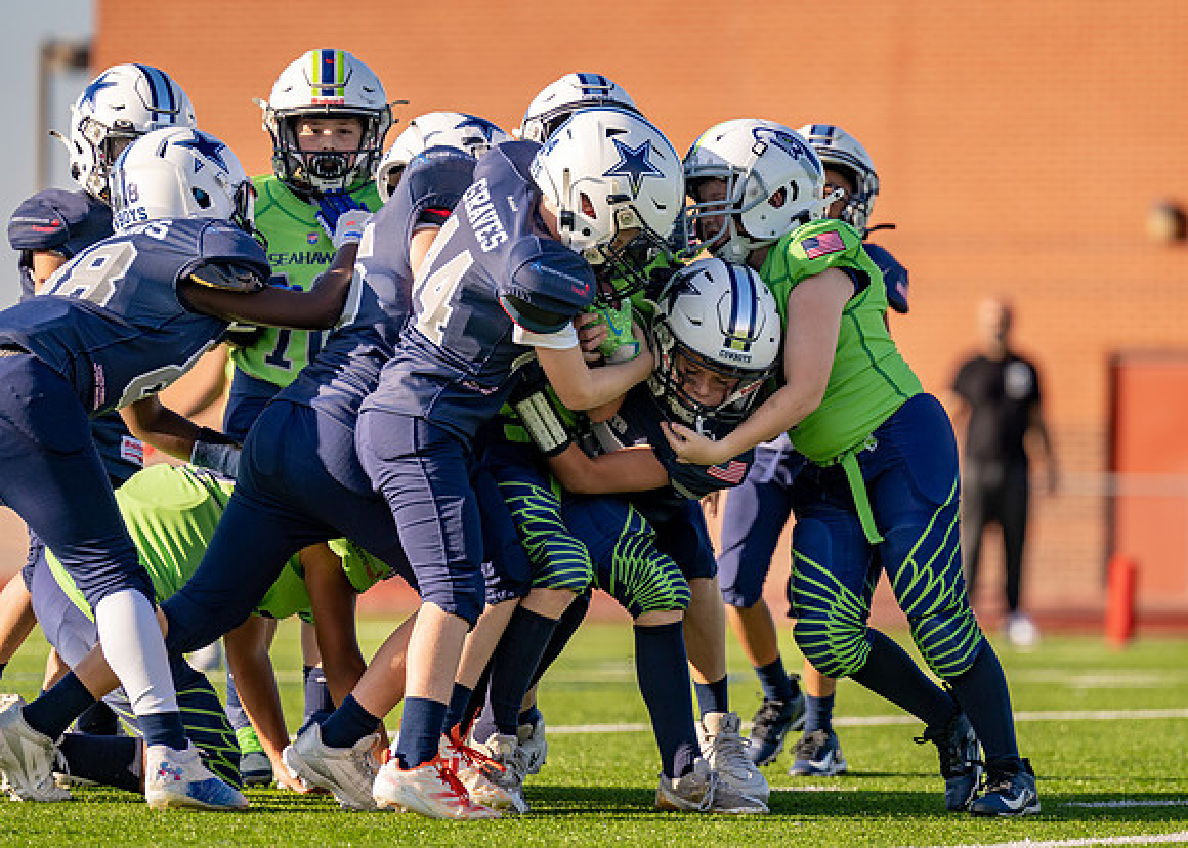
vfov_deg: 4.4
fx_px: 11154
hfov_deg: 6.1
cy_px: 415
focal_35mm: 331
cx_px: 708
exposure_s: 1/1250
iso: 160
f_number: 4
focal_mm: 280
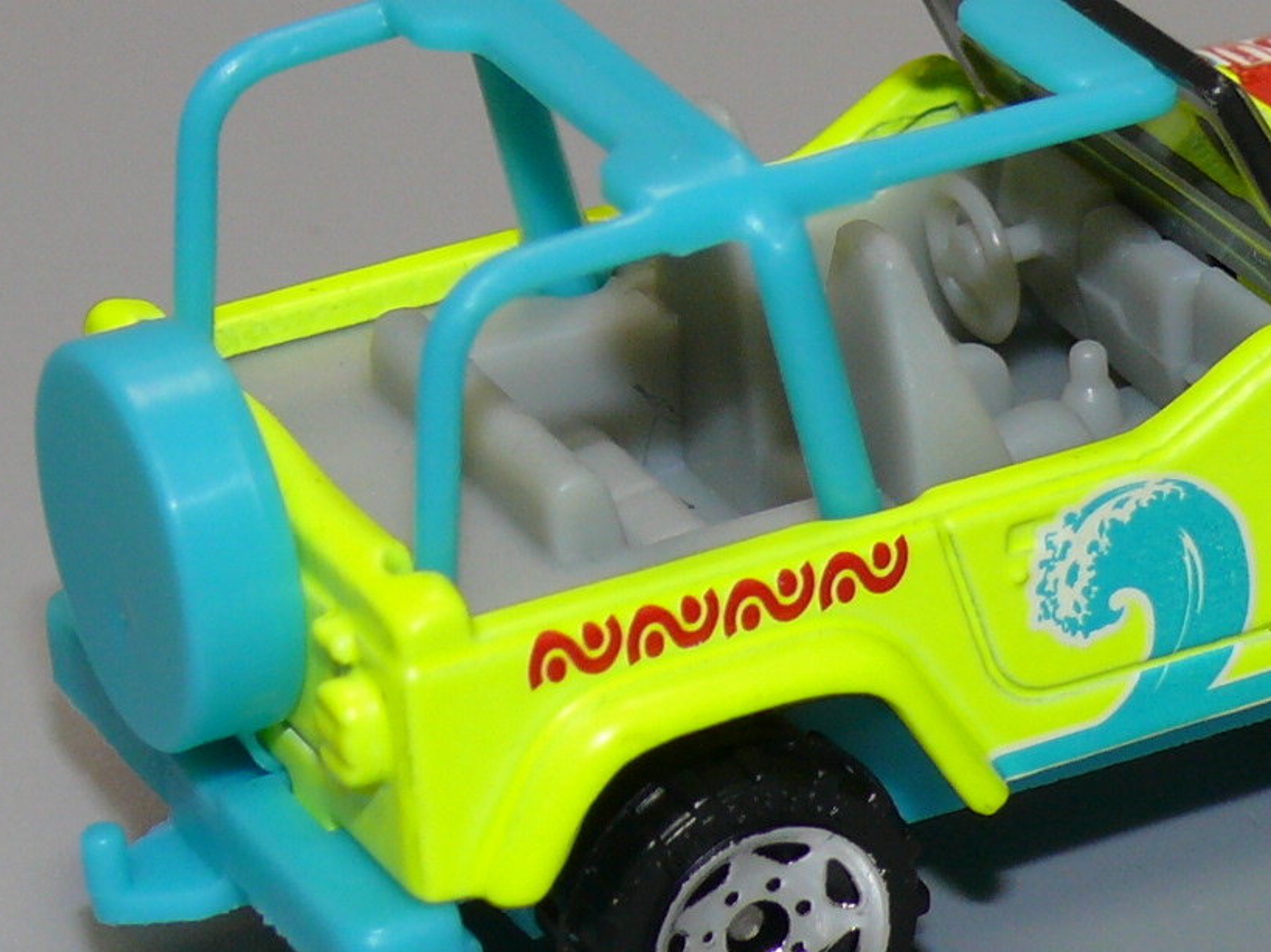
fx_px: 7746
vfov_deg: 7.0
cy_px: 298
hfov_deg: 9.4
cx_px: 1023
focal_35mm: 211
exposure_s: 1/30
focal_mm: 13.8
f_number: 4
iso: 100
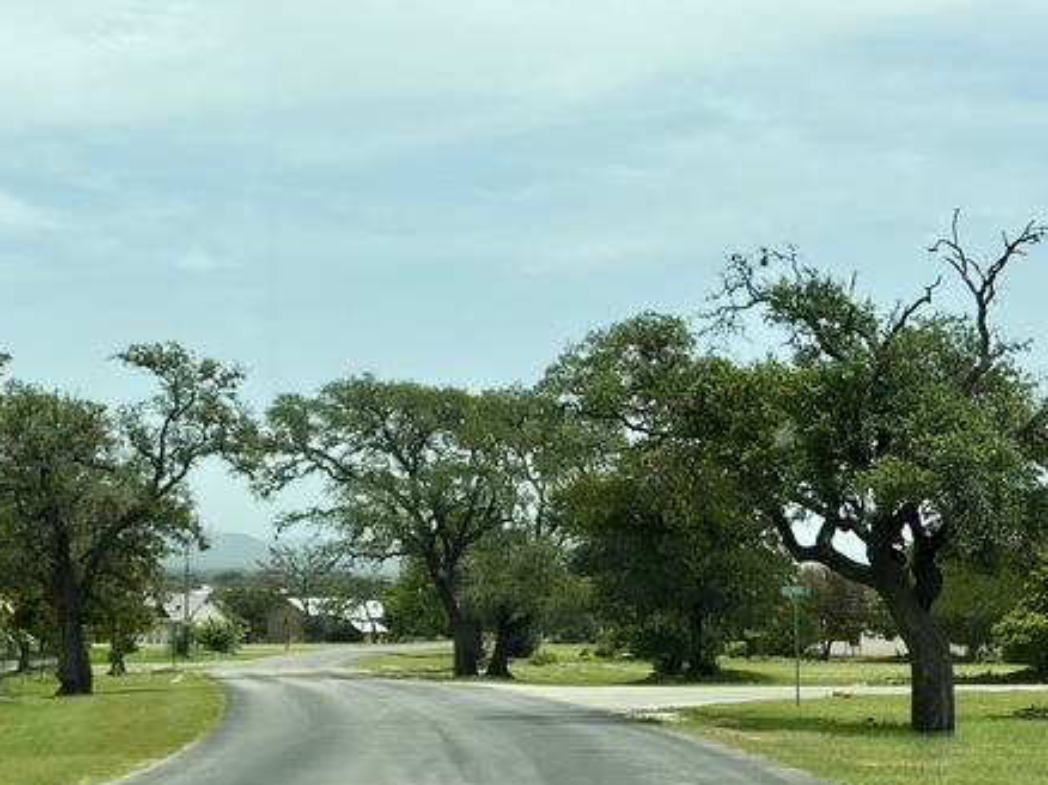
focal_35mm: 76
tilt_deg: +0.5
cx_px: 397
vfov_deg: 19.3
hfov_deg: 25.6
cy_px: 474
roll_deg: +2.1
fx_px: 2300
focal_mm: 5.96
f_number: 1.6
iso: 40
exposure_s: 1/3831
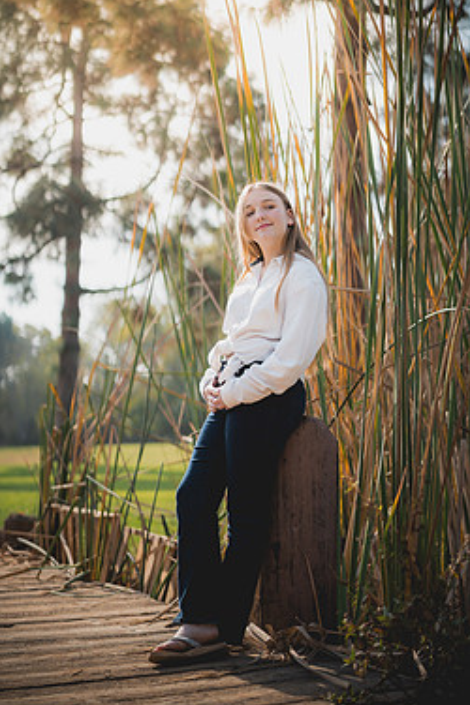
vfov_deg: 33.4
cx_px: 235
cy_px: 310
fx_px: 1175
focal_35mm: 60
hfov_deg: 22.6
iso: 250
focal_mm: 50
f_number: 1.4
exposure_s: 1/4000
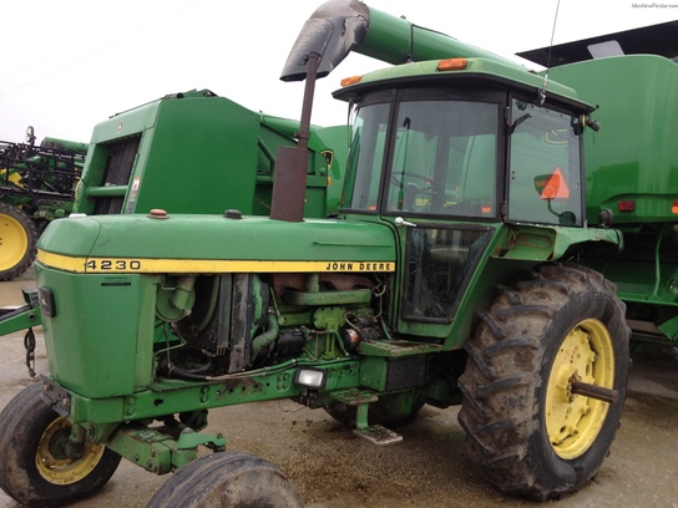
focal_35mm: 35
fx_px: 686
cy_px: 254
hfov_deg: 52.6
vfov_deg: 40.7
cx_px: 339
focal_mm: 4.28
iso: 50
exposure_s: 1/394
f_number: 2.4
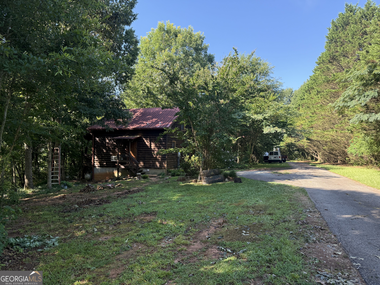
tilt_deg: +0.9
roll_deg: +0.4
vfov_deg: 56.8
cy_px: 142
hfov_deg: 71.6
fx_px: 263
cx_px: 190
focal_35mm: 24
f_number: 1.78
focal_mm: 6.76
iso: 100
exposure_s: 1/654
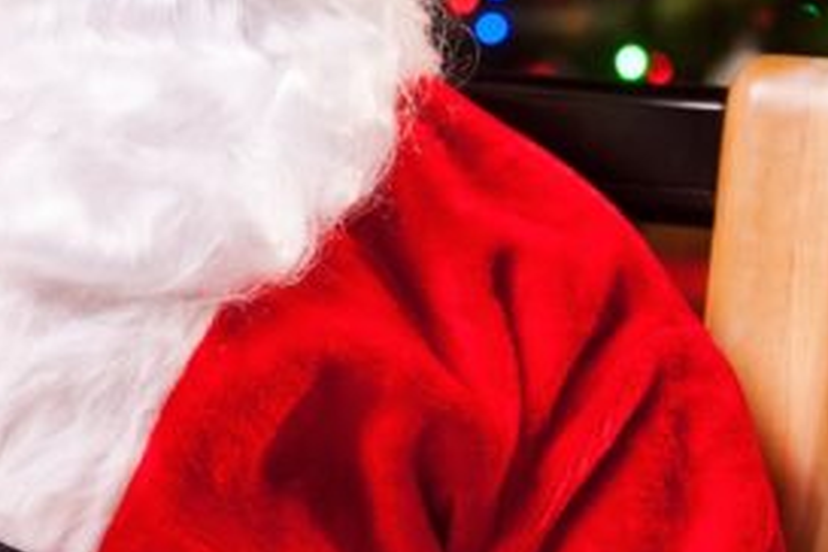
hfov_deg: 10.3
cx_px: -112
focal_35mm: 197
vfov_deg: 7.0
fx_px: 4531
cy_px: 190
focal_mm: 70
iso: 200
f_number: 3.5
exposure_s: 1/40
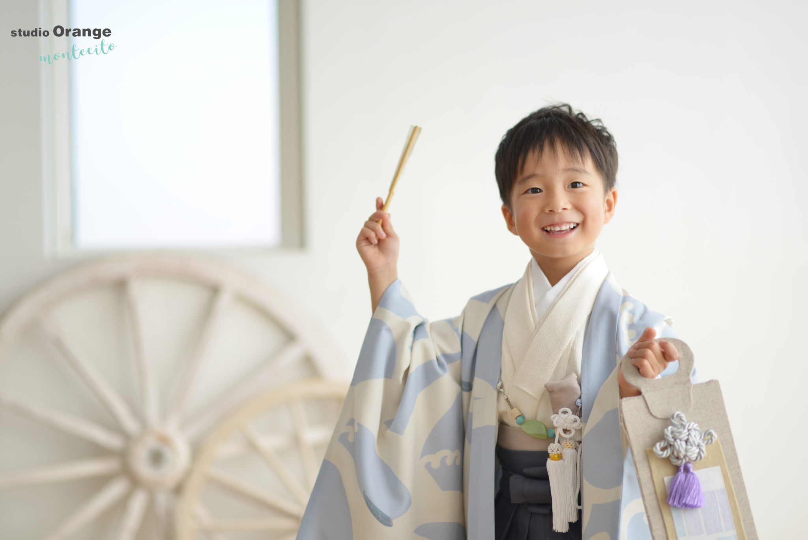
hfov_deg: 23.9
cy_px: 270
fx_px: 1908
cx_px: 404
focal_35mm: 85
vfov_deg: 16.1
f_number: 1.8
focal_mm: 85
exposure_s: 1/2000
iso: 400
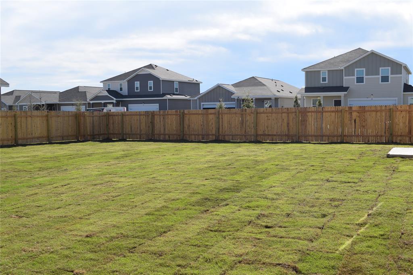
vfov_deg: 35.5
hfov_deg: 51.3
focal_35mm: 38
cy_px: 138
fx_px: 430
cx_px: 206
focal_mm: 25
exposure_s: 1/400
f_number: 10
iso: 200
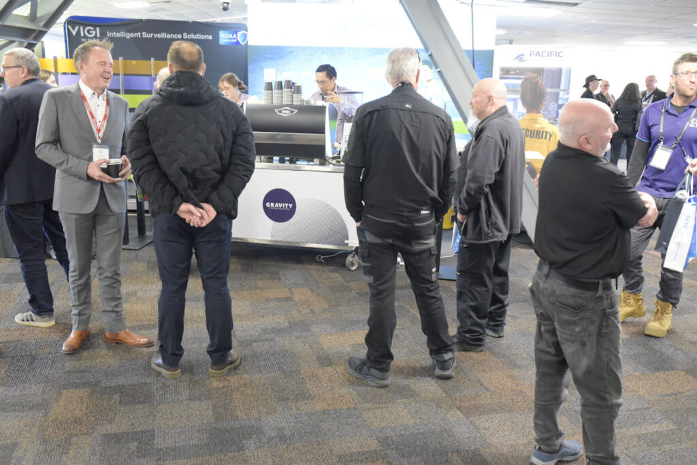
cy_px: 232
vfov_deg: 37.9
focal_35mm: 35
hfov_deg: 54.4
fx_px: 678
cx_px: 348
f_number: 4
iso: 7200
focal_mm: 35
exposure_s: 1/80
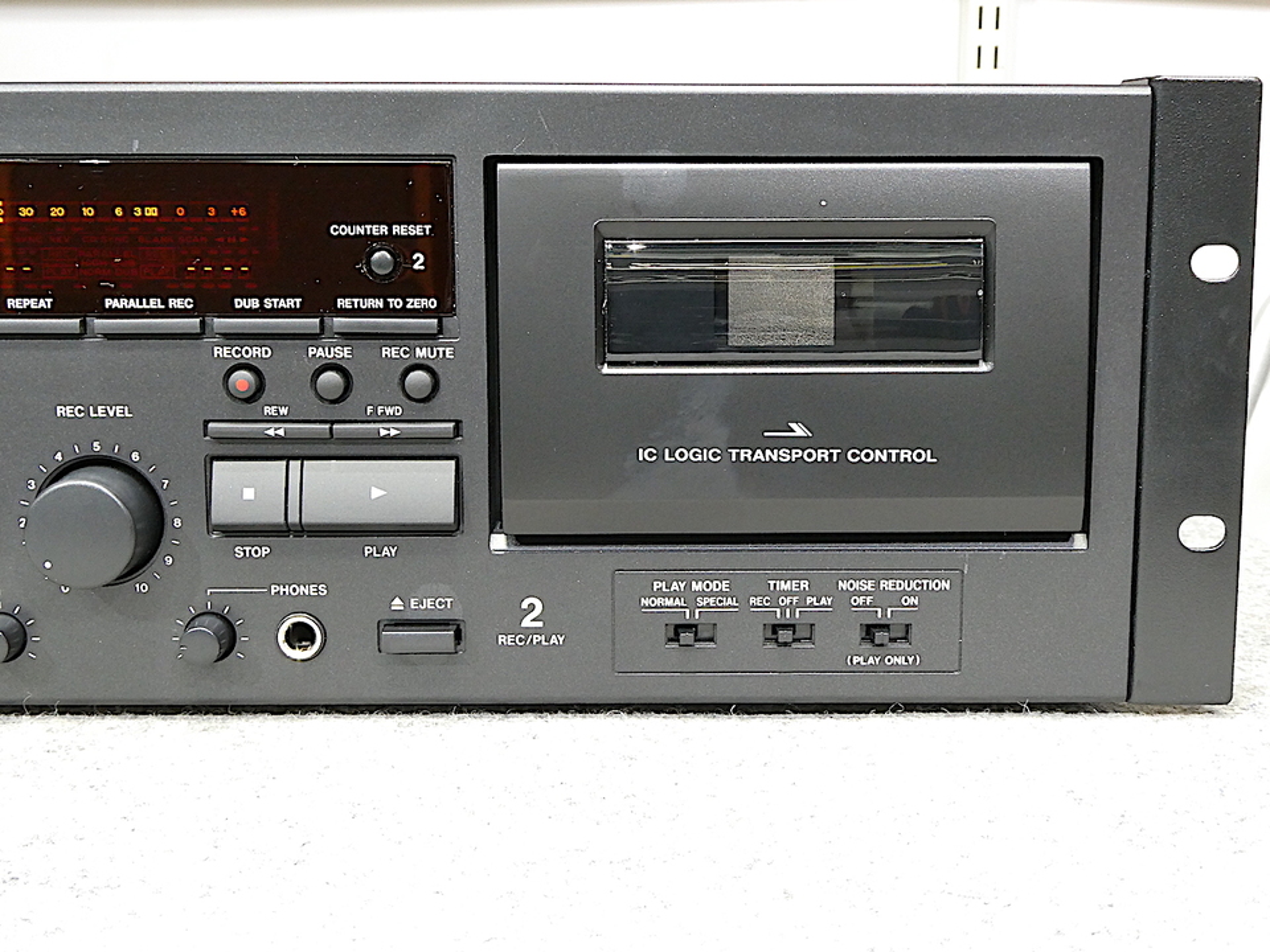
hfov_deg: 38.2
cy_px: 476
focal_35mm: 50
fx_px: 1834
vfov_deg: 29.1
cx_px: 635
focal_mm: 9
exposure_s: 1/2.5
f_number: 5.6
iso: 400
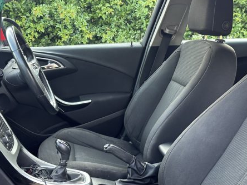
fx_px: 307
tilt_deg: -21.6
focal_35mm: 43
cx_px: 135
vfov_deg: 32.5
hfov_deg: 43.8
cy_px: 152
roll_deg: -4.6
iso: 250
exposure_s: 1/79
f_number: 1.78
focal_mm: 6.86
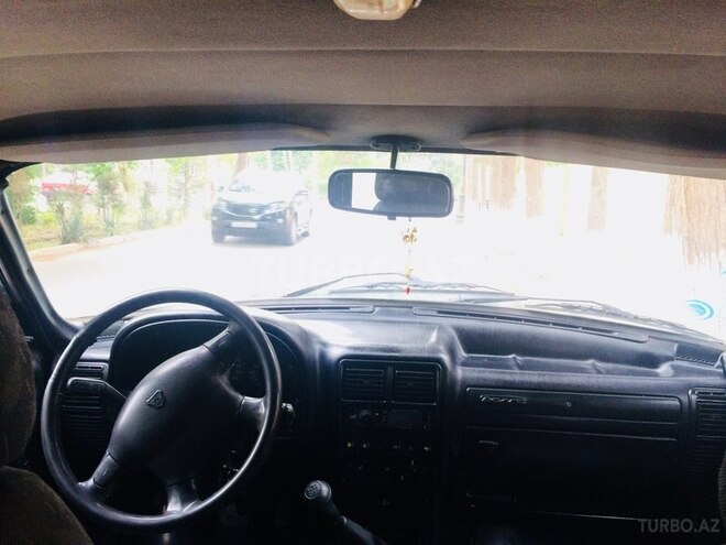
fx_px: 608
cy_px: 272
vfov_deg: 48.2
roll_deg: -3.6
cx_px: 363
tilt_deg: -7.6
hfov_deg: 61.7
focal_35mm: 29
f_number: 2.2
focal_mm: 4.15
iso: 160
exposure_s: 1/33
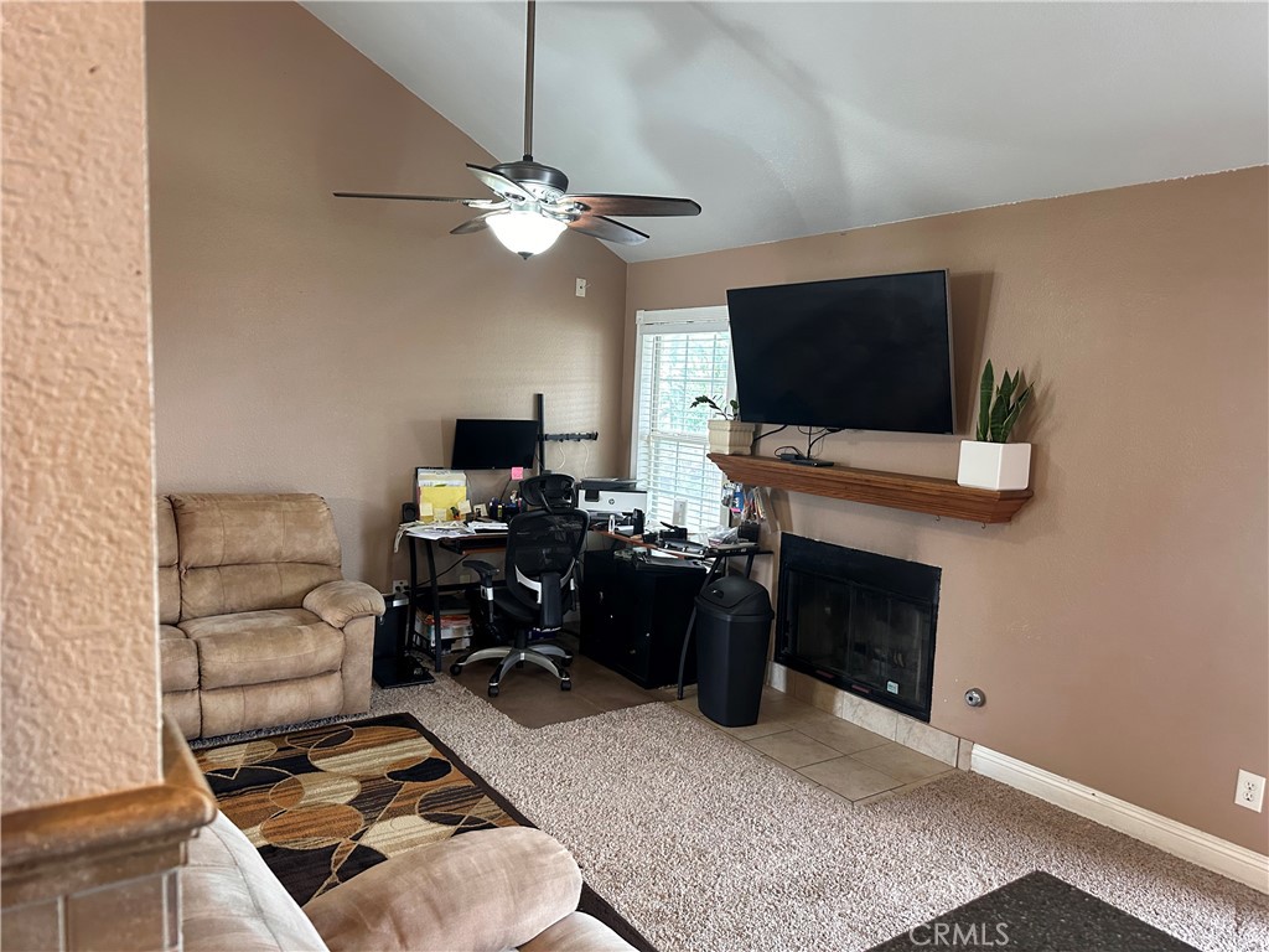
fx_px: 880
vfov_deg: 56.8
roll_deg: -2.3
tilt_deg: -6.4
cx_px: 634
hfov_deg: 71.6
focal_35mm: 24
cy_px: 476
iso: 500
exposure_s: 1/60
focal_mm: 6.86
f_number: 1.78
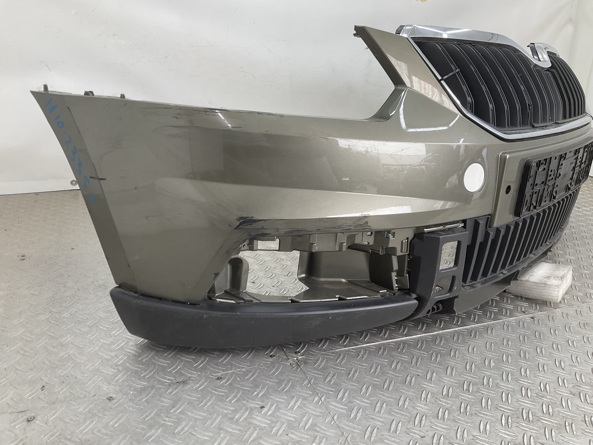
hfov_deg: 61.7
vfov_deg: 48.2
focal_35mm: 29
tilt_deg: -20.3
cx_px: 296
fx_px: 497
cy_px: 222
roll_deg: -6.2
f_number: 1.8
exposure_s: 1/100
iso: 20
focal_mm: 3
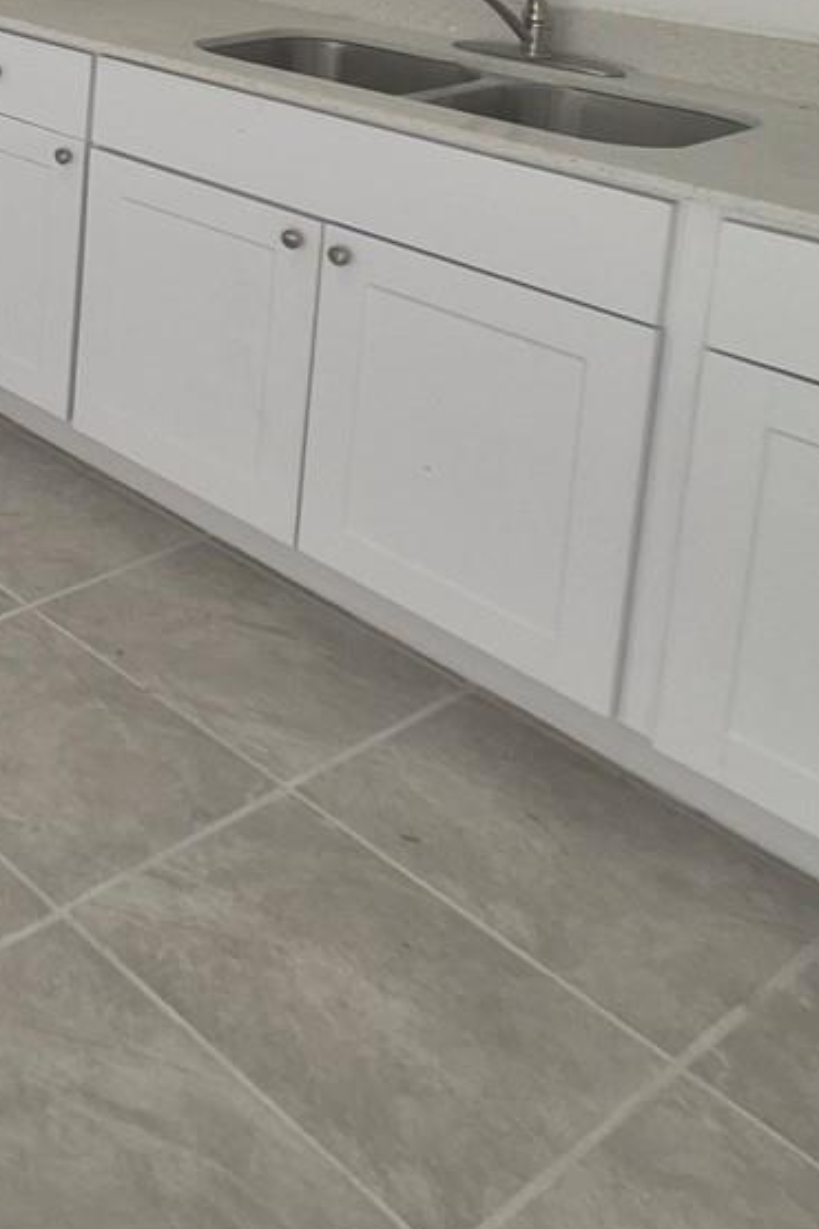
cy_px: -86
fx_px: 1331
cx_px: -511
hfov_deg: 24.0
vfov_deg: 40.9
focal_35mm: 39
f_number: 2.2
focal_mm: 1.74
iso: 80
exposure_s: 1/120
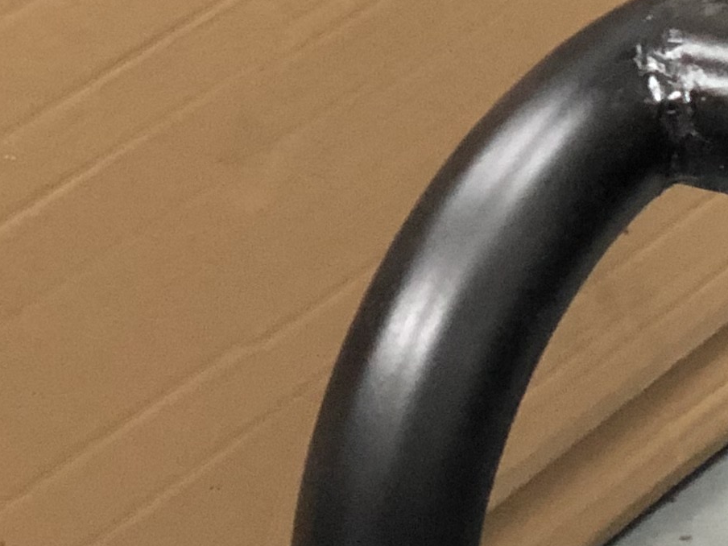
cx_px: 1478
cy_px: 374
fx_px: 4879
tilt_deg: -31.1
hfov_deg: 8.1
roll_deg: +0.5
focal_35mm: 232
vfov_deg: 6.4
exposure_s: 1/13
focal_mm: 6
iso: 160
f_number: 2.4
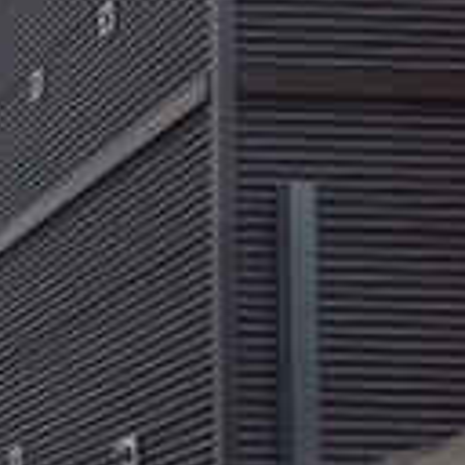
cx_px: -654
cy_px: 360
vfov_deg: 11.3
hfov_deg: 9.9
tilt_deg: +10.9
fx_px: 2340
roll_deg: -1.7
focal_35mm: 154
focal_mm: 4.28
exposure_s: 1/657
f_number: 2.4
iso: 50
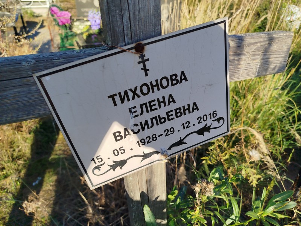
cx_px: 150
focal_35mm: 24
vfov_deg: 56.8
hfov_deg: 71.6
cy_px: 113
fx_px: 209
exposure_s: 1/672
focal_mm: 5.31
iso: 50
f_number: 1.7
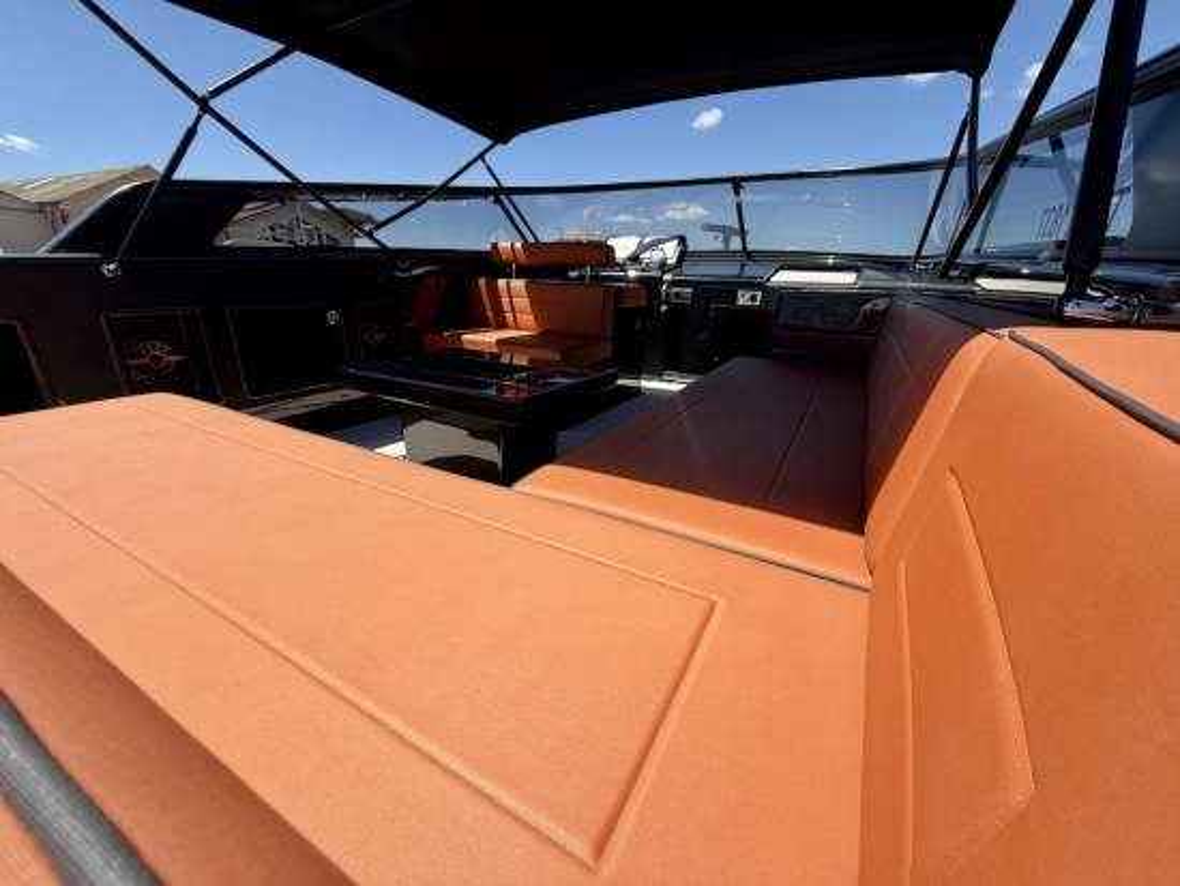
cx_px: 590
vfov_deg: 85.7
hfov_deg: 102.0
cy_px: 443
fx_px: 477
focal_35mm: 14
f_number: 2.2
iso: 50
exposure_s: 1/1613
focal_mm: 2.22
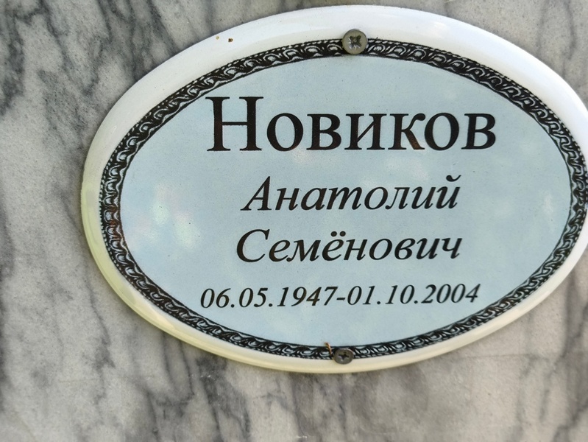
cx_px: 294
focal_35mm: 50
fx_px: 850
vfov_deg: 29.1
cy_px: 221
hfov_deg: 38.2
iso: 50
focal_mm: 4.71
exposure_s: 1/195
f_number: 1.7
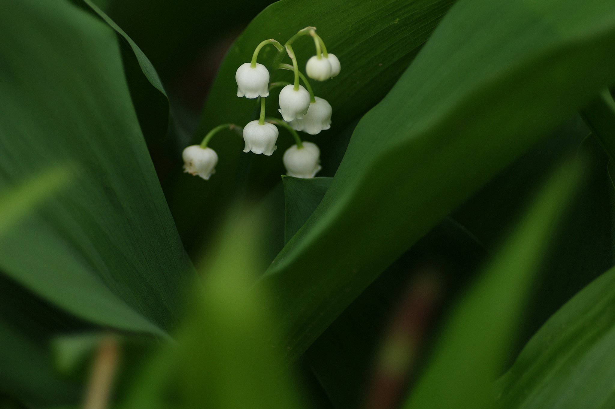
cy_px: 204
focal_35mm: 202
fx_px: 3457
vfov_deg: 6.8
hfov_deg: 10.2
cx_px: 308
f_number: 4.5
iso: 200
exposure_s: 1/250
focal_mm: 135
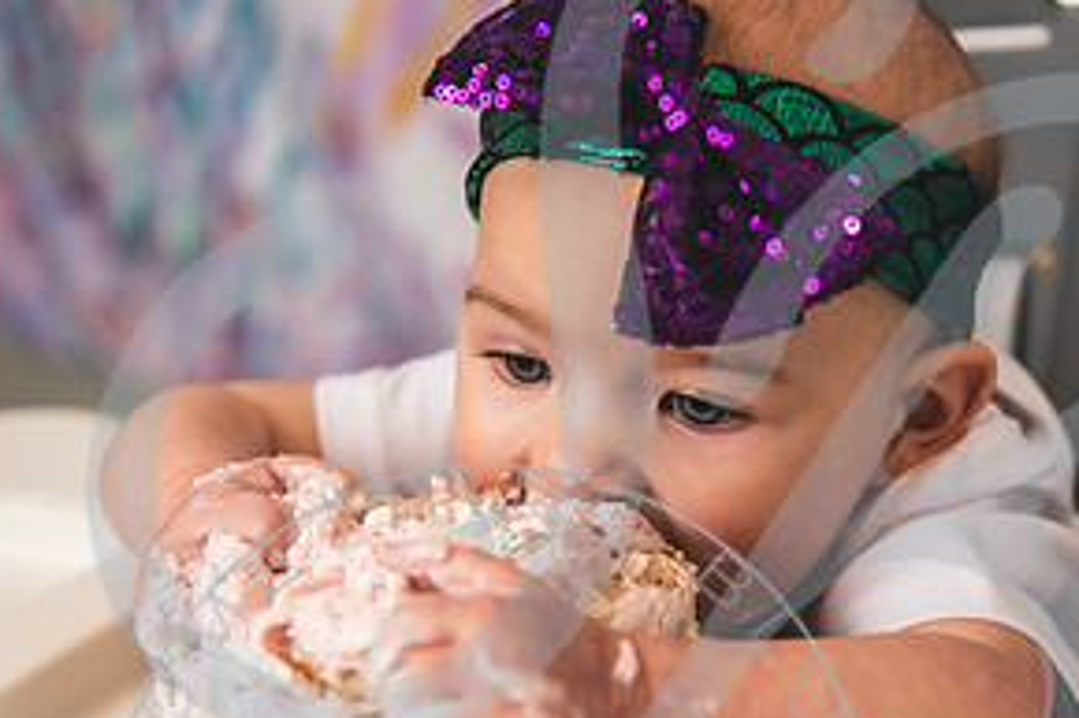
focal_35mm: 80
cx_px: 677
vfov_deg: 17.0
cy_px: 534
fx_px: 2396
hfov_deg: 25.3
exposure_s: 1/160
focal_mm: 40
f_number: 2.8
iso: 250
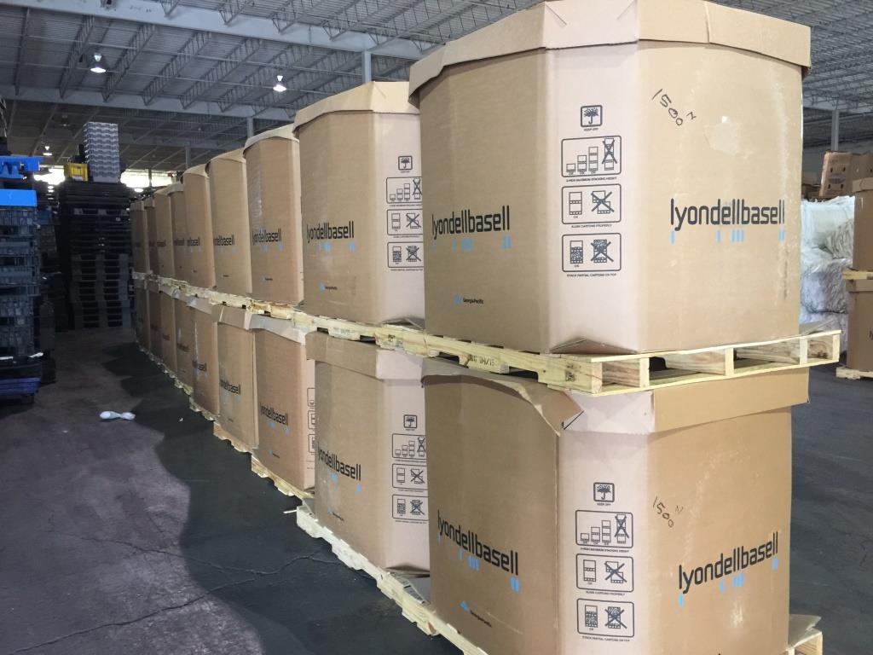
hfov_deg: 61.7
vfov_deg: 48.2
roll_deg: -0.2
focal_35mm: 29
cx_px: 436
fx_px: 731
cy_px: 328
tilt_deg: -7.0
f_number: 2.2
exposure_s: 1/8
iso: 125
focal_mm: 4.15
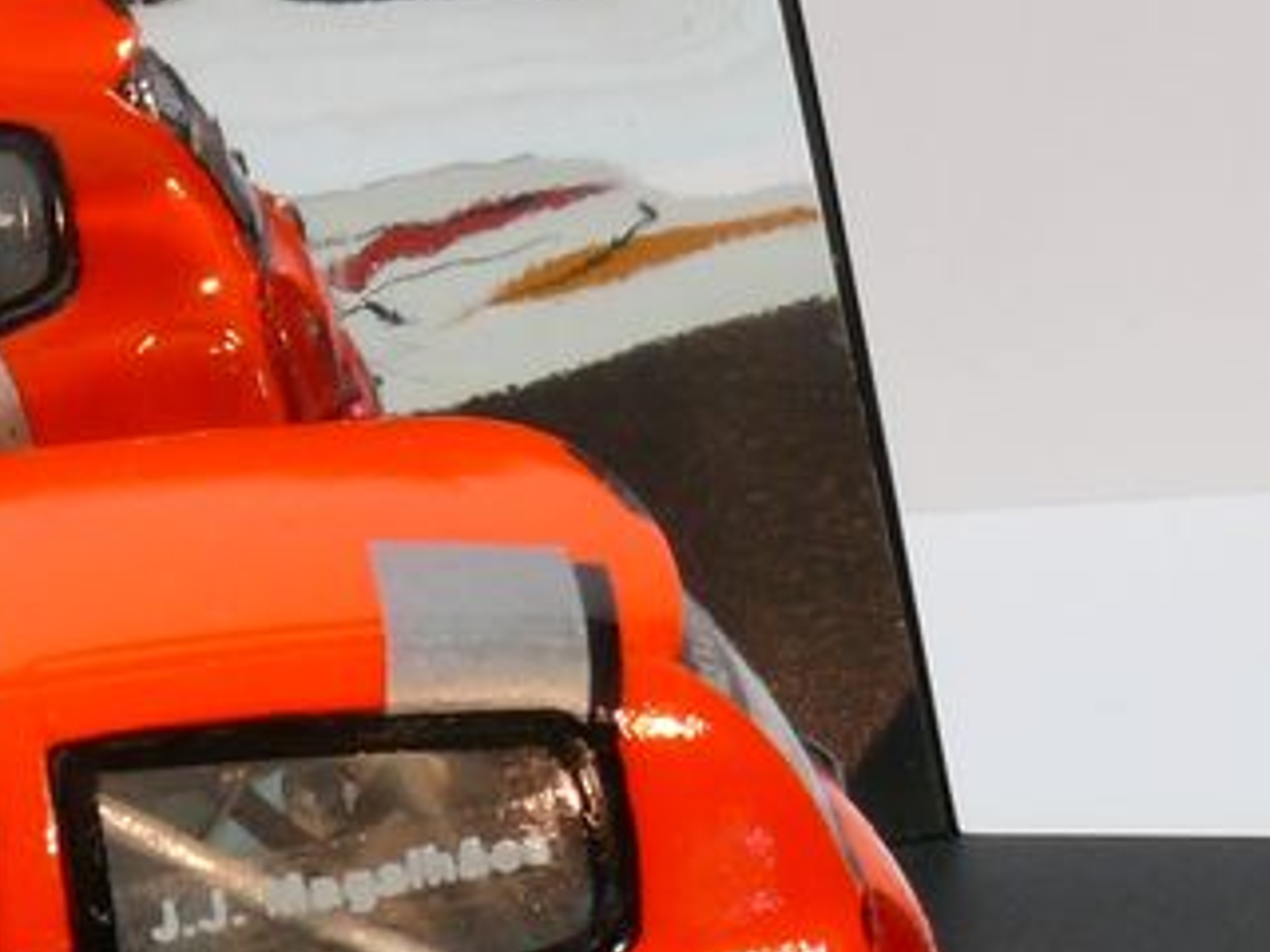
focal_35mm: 160
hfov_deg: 12.2
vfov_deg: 9.2
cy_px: 920
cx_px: 79
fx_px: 5870
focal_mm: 8.5
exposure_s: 1/5
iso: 100
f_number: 7.1
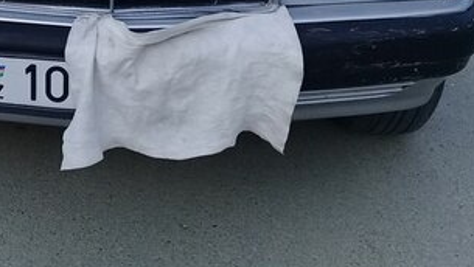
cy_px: -81
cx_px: 99
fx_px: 918
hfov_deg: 28.4
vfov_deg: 15.7
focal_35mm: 73
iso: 50
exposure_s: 1/799
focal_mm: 3.3
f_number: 2.2
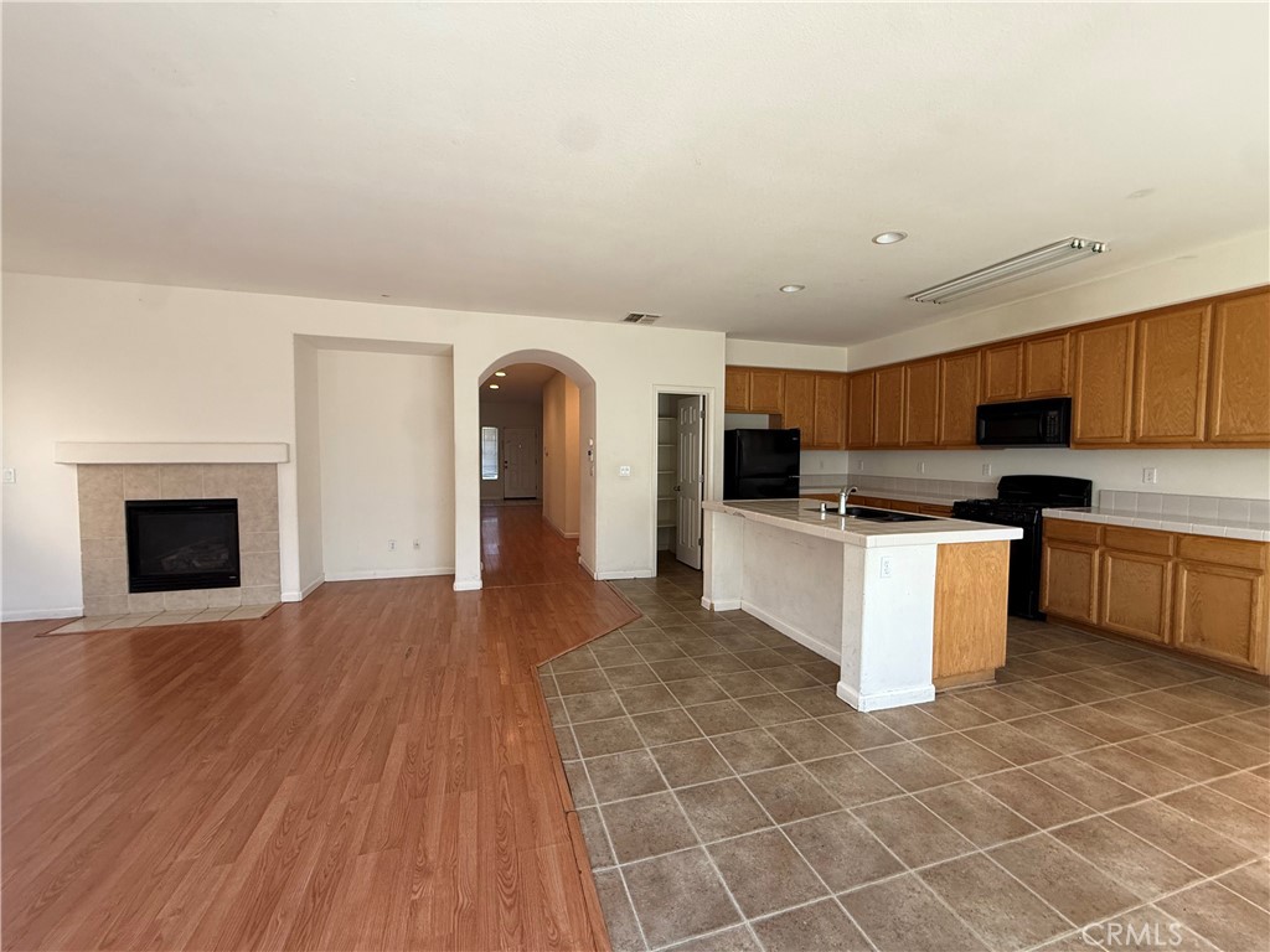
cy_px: 476
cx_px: 635
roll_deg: -1.4
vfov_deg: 85.7
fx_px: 514
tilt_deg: -2.4
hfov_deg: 102.1
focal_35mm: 14
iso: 200
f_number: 2.2
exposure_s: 1/99
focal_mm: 2.22
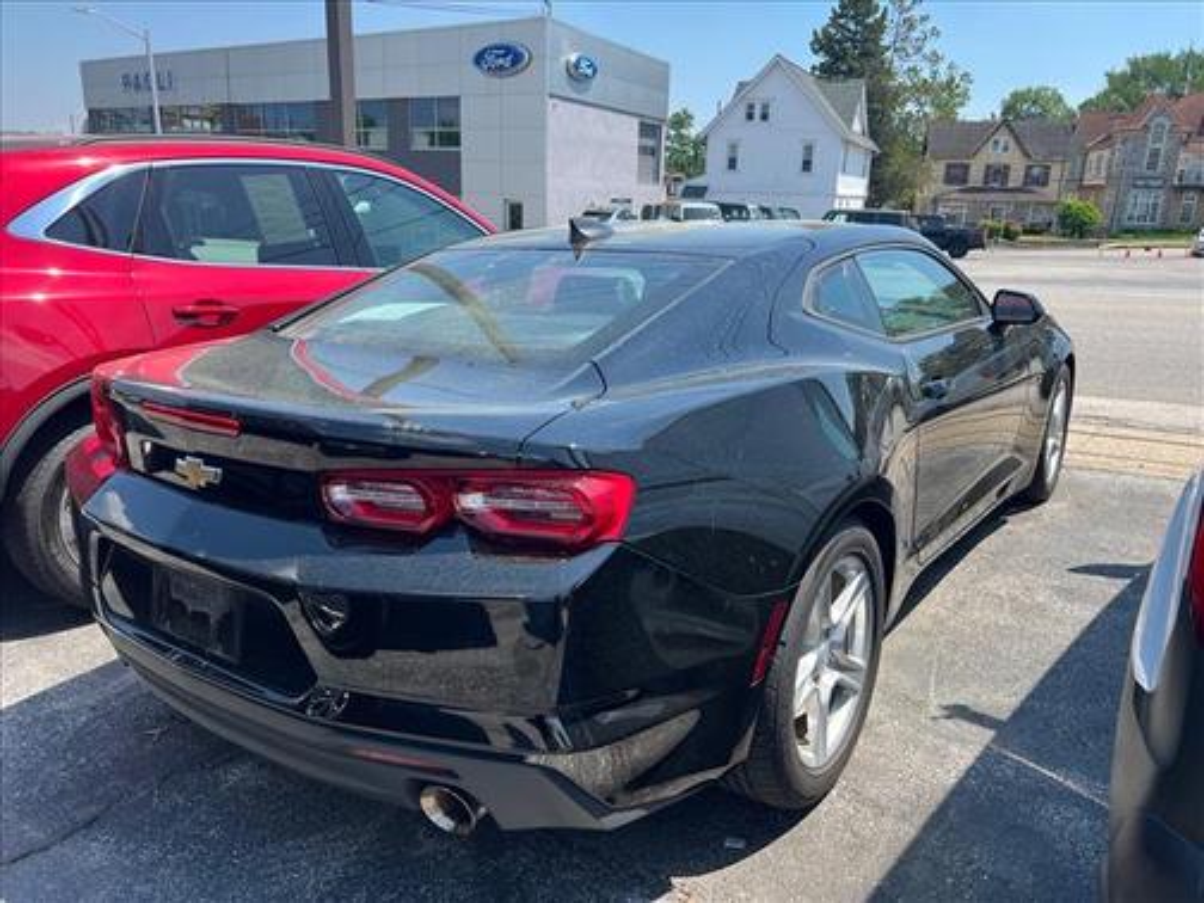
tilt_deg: -20.1
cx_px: 602
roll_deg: -0.8
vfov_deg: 53.1
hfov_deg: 67.3
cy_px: 452
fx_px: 904
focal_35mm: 26
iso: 50
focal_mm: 5.7
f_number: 1.5
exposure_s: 1/1779
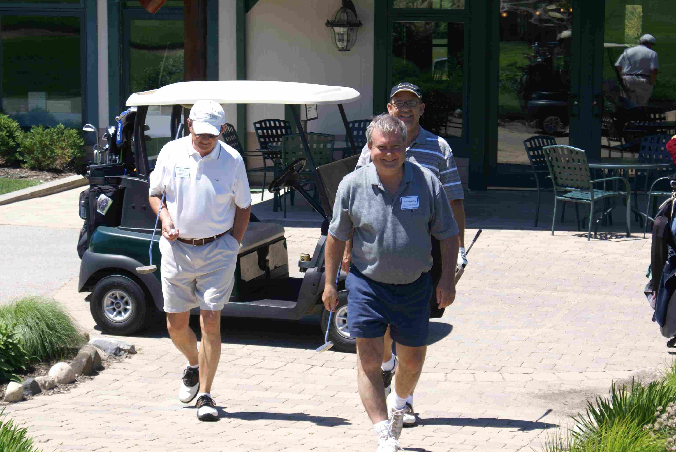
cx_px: 338
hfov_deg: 19.4
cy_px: 226
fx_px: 1974
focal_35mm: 105
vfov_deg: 13.1
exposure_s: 1/200
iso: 100
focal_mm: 70
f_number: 7.1
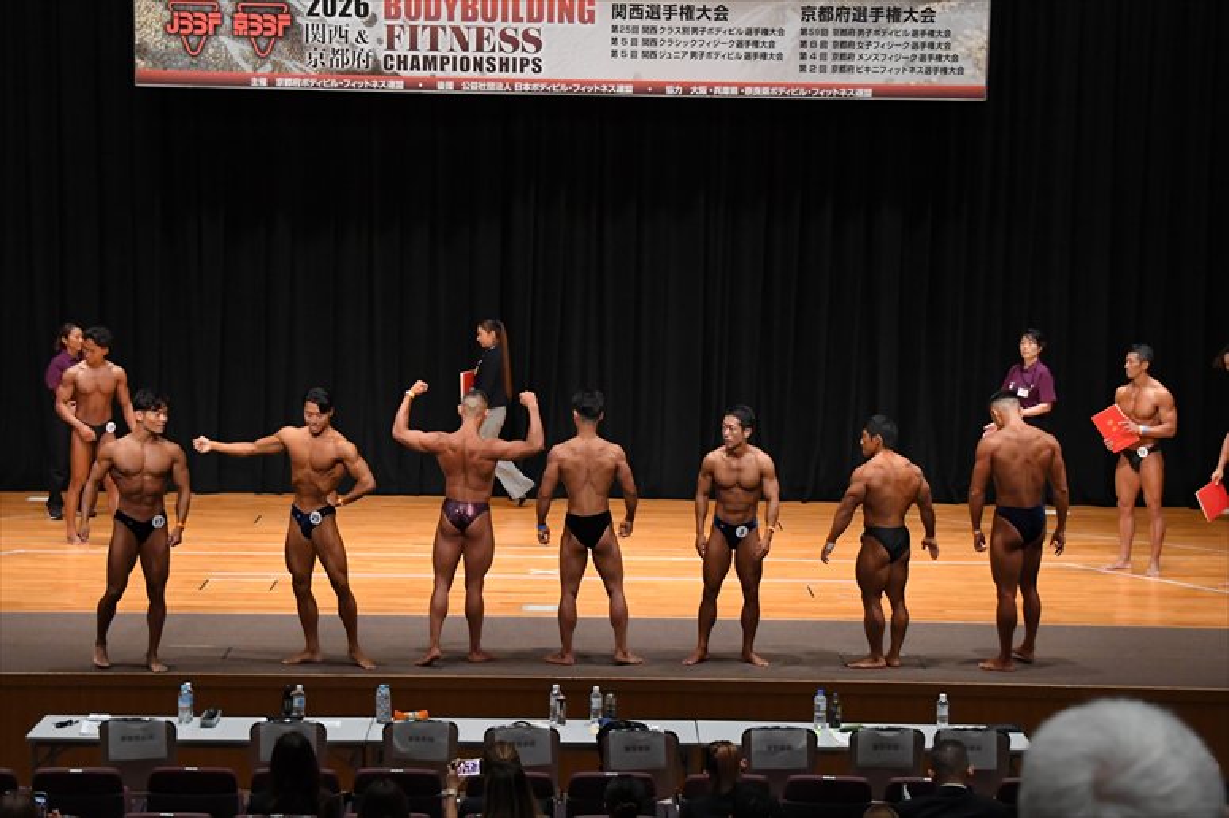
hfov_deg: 23.4
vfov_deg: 15.7
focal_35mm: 87
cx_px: 614
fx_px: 2969
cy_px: 409
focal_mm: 58
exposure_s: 1/400
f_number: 5.6
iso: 4000
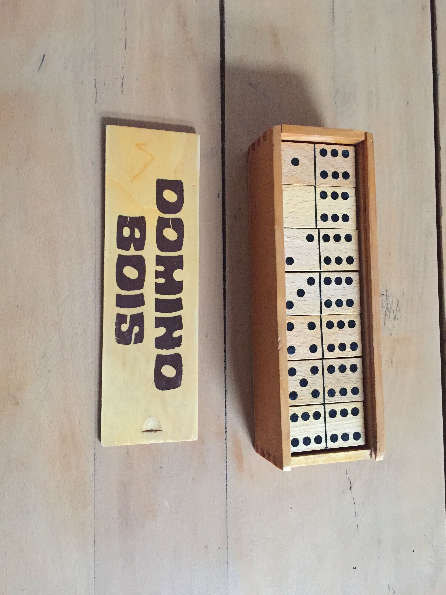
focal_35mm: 30
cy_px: 288
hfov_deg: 46.8
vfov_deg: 60.0
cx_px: 216
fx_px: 515
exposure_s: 1/17
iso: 400
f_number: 2.2
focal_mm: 4.15
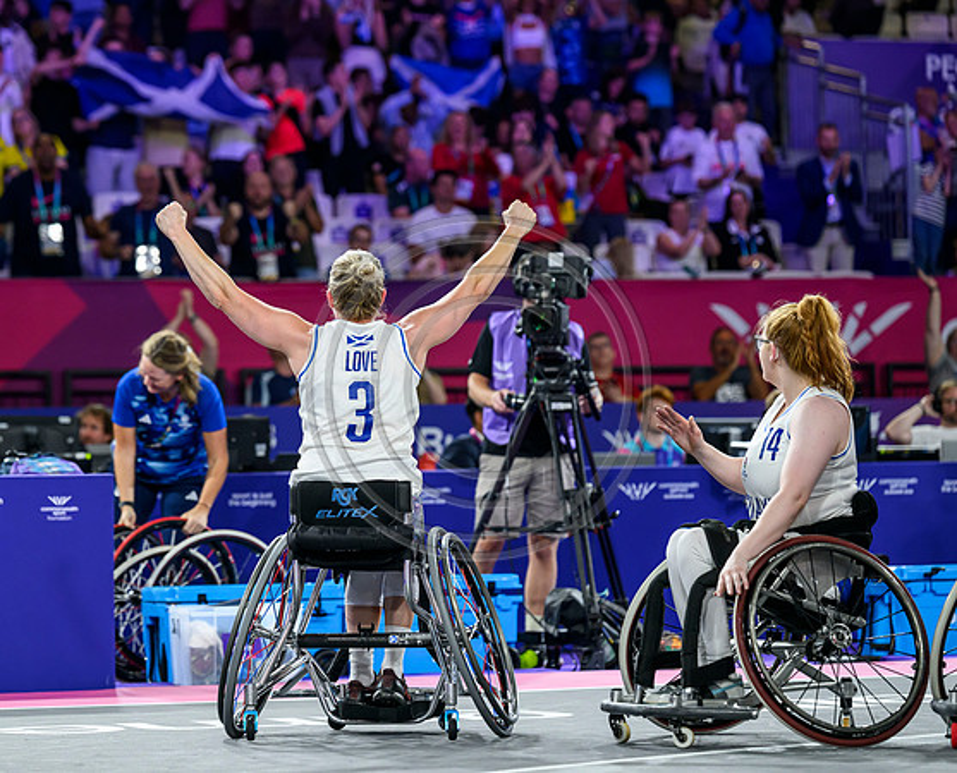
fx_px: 4141
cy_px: 359
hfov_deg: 13.2
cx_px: 381
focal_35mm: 146
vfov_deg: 10.7
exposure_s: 1/1600
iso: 2500
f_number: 3.2
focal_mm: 120
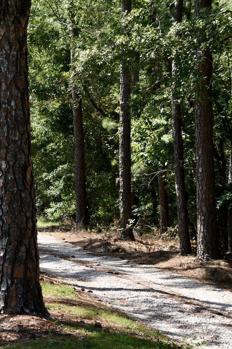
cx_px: -13
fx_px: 1006
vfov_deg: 19.6
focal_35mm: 104
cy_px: 174
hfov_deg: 12.9
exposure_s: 1/320
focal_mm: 46
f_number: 6.3
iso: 250
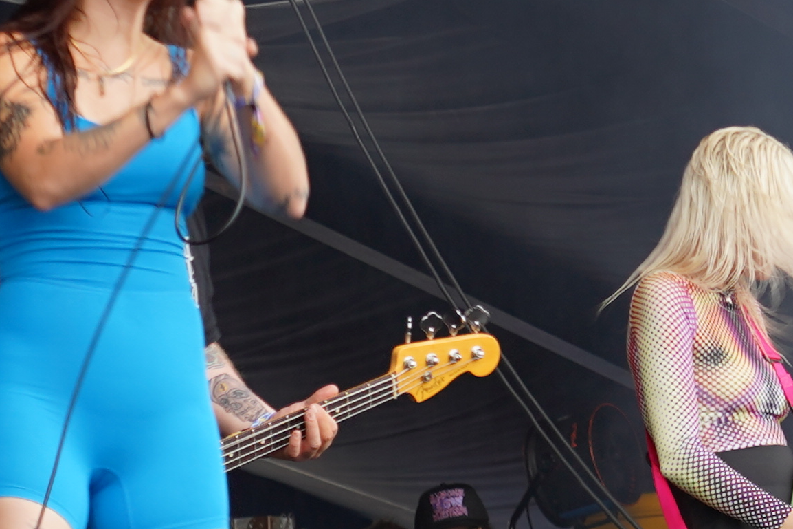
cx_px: 820
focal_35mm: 364
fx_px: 8016
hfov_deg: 5.6
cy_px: -239
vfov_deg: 3.8
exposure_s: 1/80
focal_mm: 70
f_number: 4
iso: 100
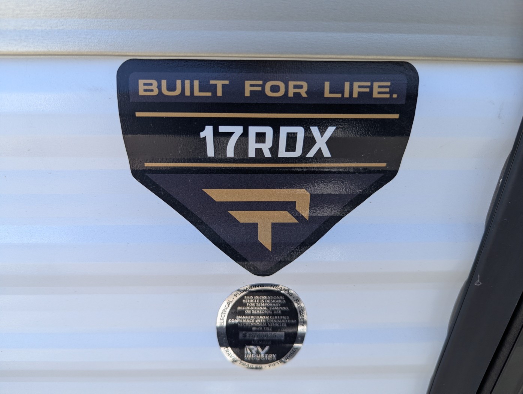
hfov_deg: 71.5
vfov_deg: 56.9
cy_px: 197
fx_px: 363
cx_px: 262
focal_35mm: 24
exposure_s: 1/372
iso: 48
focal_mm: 6.81
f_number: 1.85
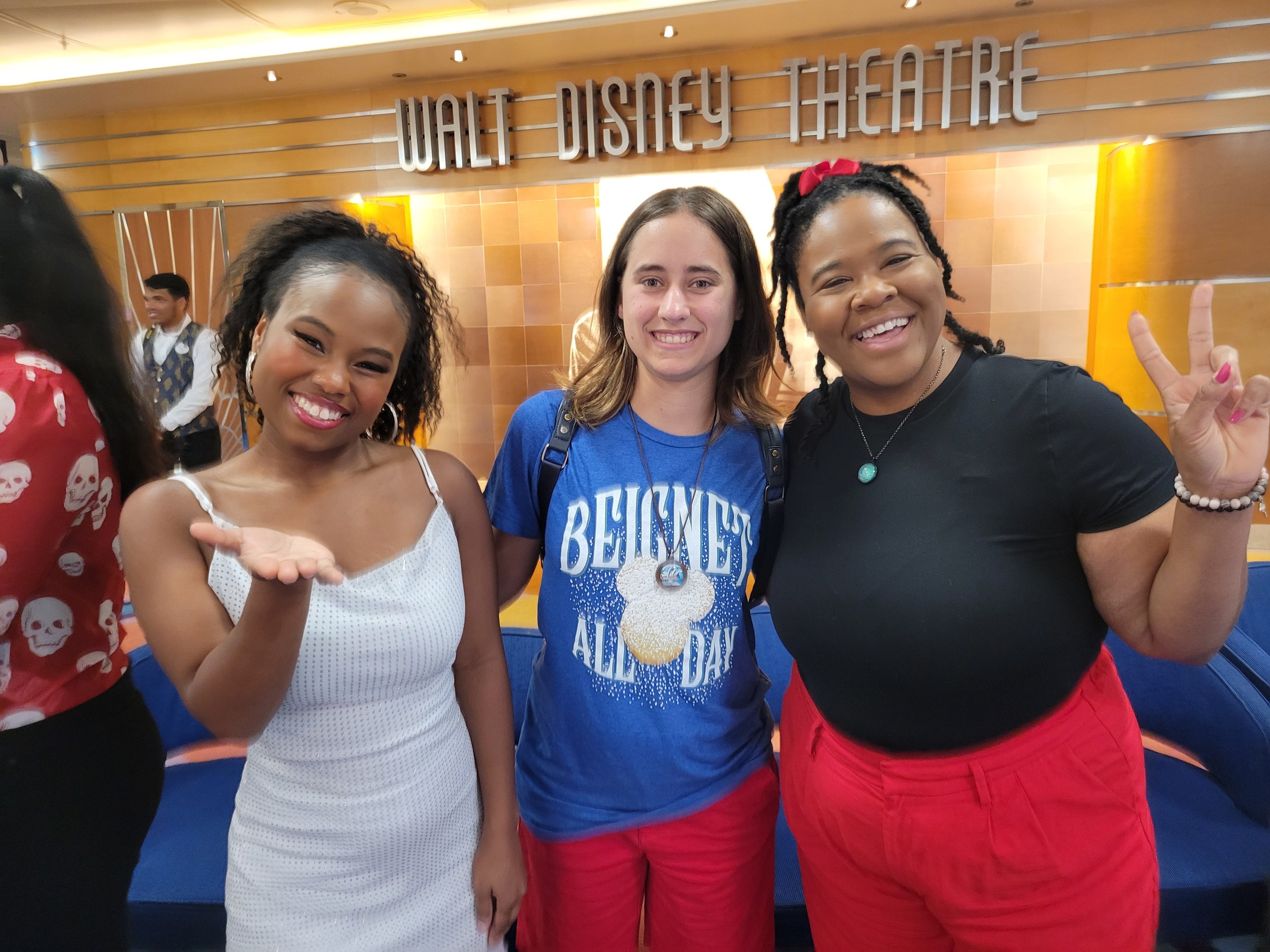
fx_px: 954
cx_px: 635
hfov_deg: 67.3
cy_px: 476
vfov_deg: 53.1
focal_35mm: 26
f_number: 1.8
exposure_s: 1/30
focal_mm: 5.4
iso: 500
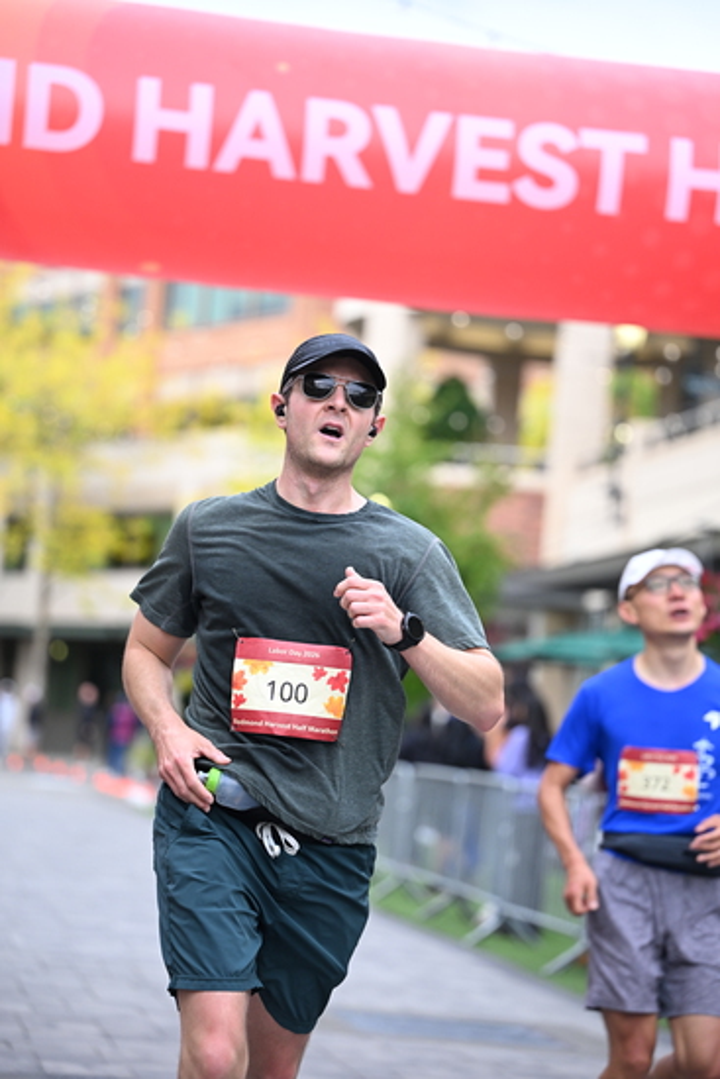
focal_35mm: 101
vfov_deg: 20.2
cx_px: 360
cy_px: 540
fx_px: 3028
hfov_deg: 13.6
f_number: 2.8
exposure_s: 1/1600
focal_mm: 101
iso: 1000
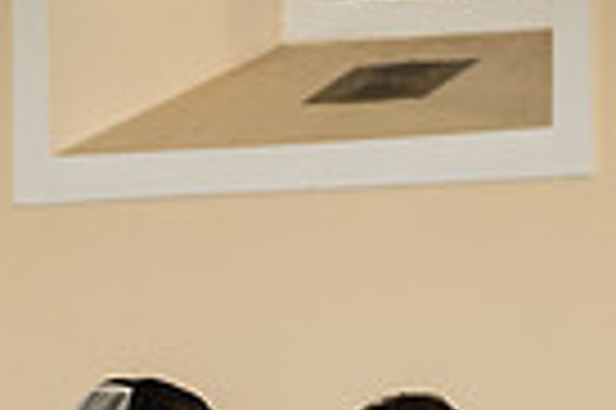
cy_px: 638
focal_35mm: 897
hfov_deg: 2.3
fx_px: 15330
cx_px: 202
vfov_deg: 1.5
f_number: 2.8
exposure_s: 1/250
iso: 400
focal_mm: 200
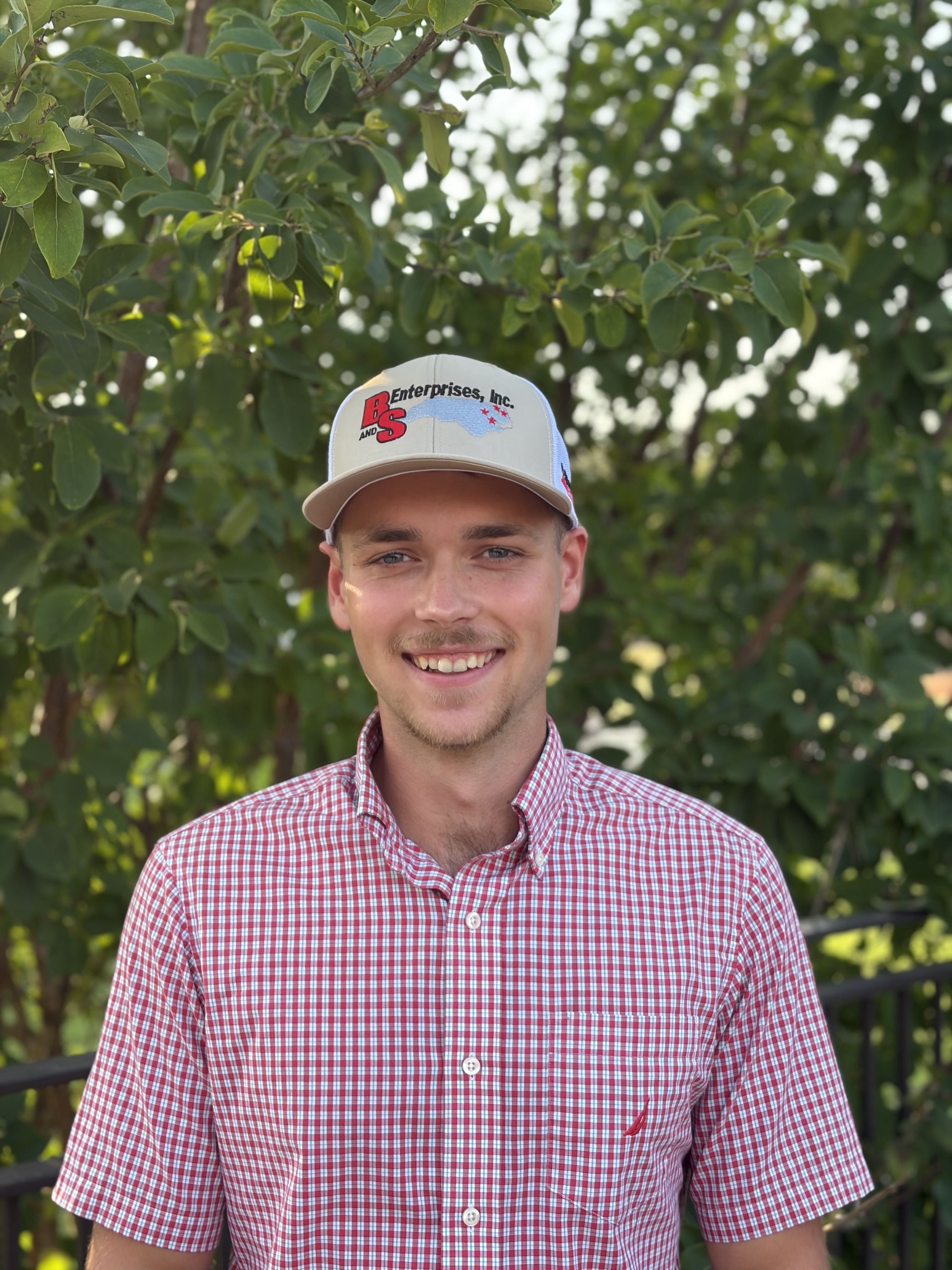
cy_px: 635
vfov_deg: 36.8
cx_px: 476
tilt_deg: -1.0
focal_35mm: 52
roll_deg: +1.3
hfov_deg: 28.0
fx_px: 1907
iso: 40
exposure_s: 1/345
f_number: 1.6
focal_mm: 5.96
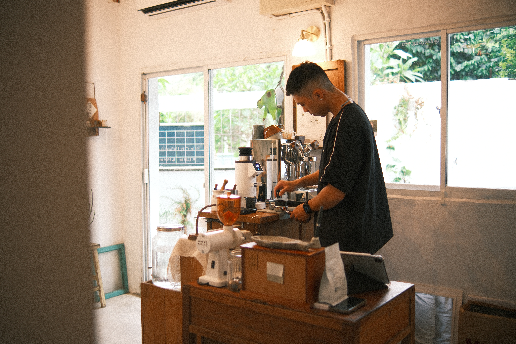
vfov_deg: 37.9
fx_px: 502
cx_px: 258
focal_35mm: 35
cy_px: 172
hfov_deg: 54.4
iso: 250
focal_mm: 23
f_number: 1.4
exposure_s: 1/100
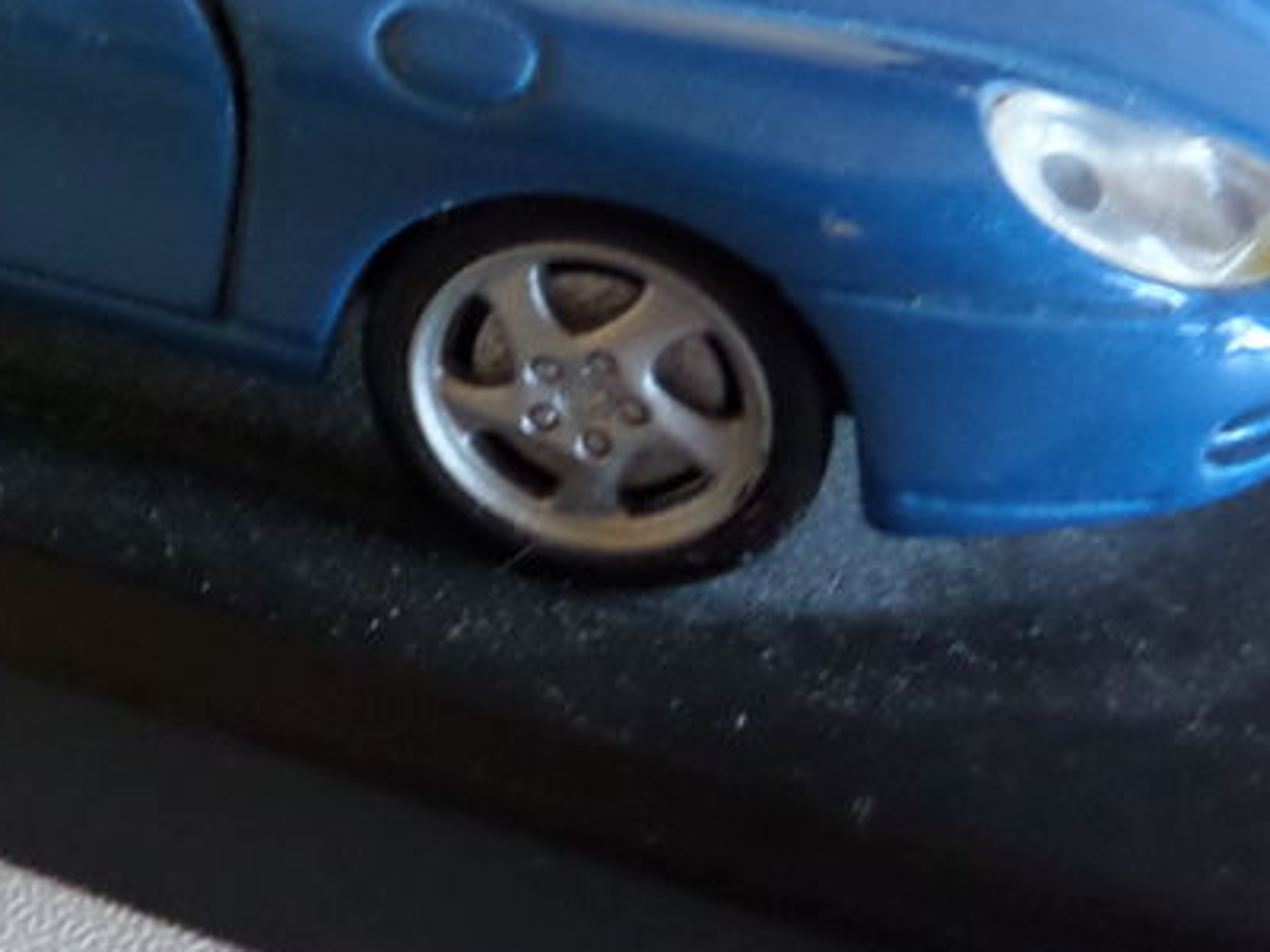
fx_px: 2201
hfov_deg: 30.7
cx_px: 121
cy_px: 235
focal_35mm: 60
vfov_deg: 24.1
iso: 400
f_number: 3.1
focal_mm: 4.3
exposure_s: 1/20
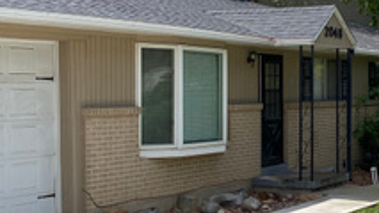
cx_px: 352
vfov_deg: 14.2
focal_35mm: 85
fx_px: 855
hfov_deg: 24.2
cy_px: 122
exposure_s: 1/3401
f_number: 1.8
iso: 32
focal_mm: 4.25
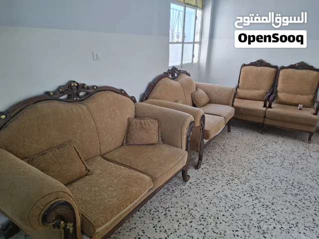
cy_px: 120
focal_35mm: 23
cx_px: 160
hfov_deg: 73.9
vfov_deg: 58.9
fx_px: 212
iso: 100
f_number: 1.8
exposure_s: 1/120
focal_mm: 5.54
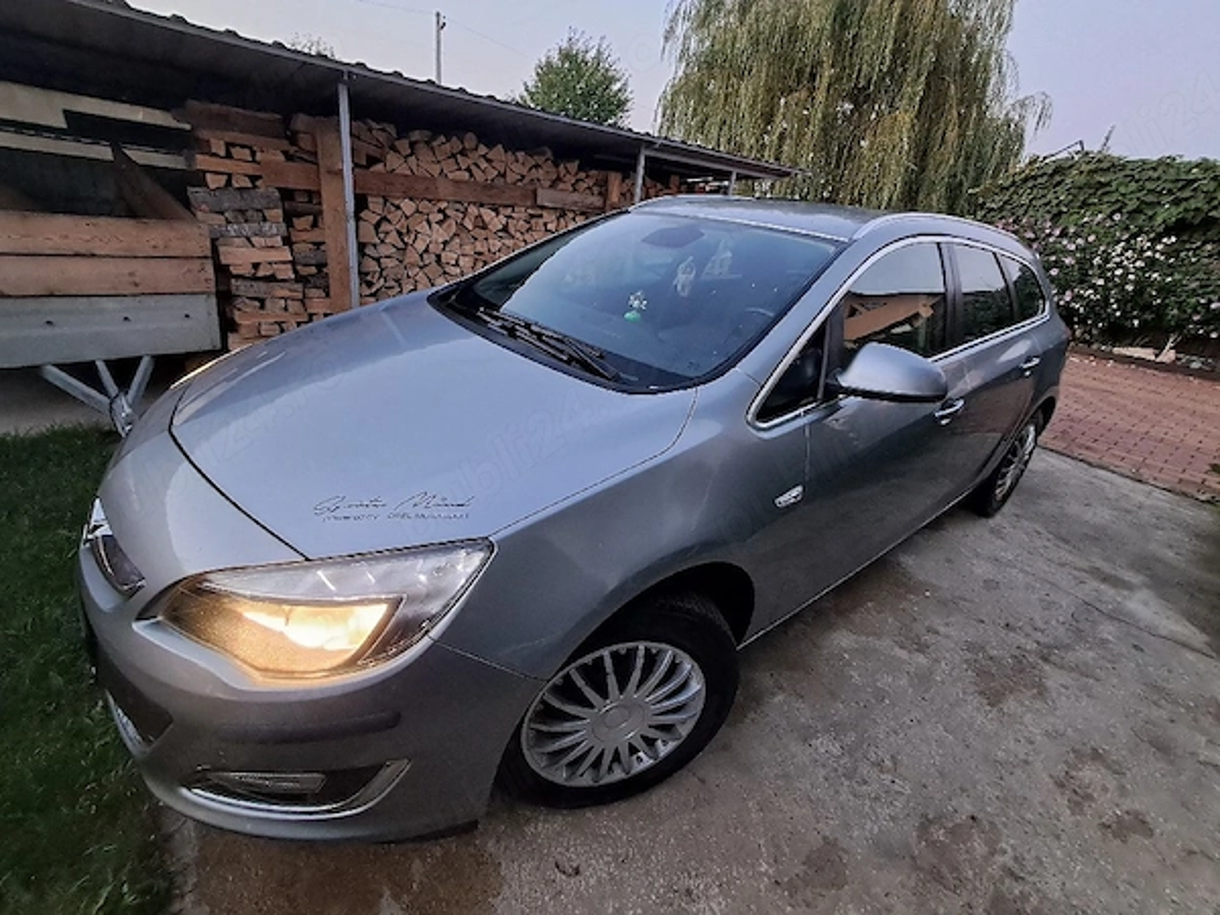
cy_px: 458
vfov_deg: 78.1
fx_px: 564
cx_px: 610
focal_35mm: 16
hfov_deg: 94.5
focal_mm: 1.64
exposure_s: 1/25
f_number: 2.2
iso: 400
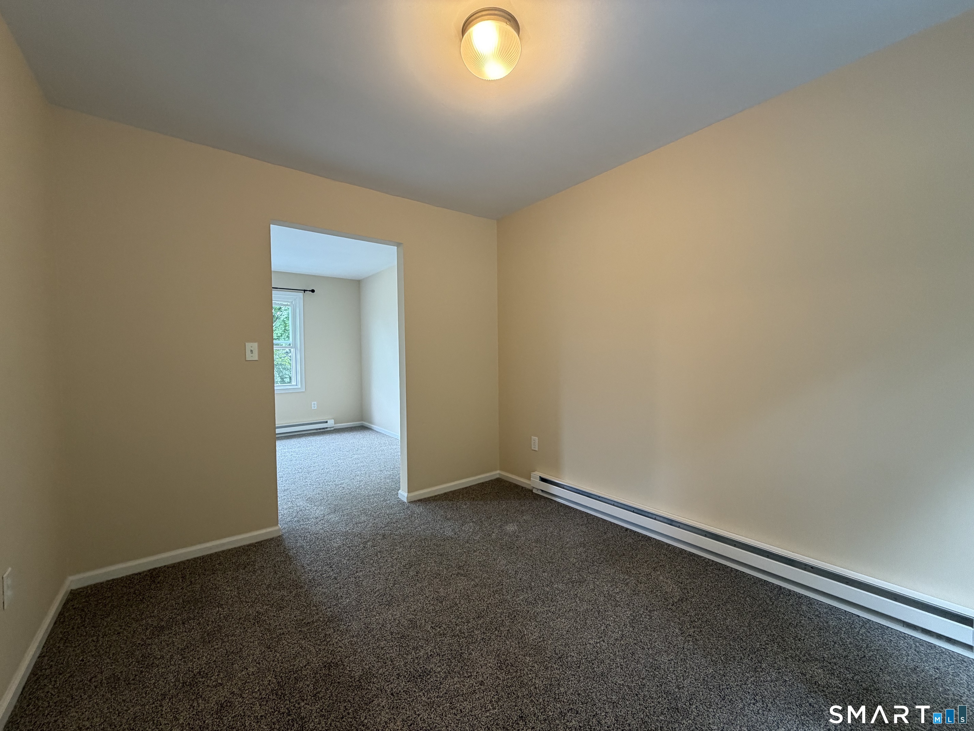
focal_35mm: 14
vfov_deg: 85.7
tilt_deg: -2.4
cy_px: 366
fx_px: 394
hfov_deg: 102.1
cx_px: 487
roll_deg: +1.3
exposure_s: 1/60
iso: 200
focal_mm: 2.22
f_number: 2.2
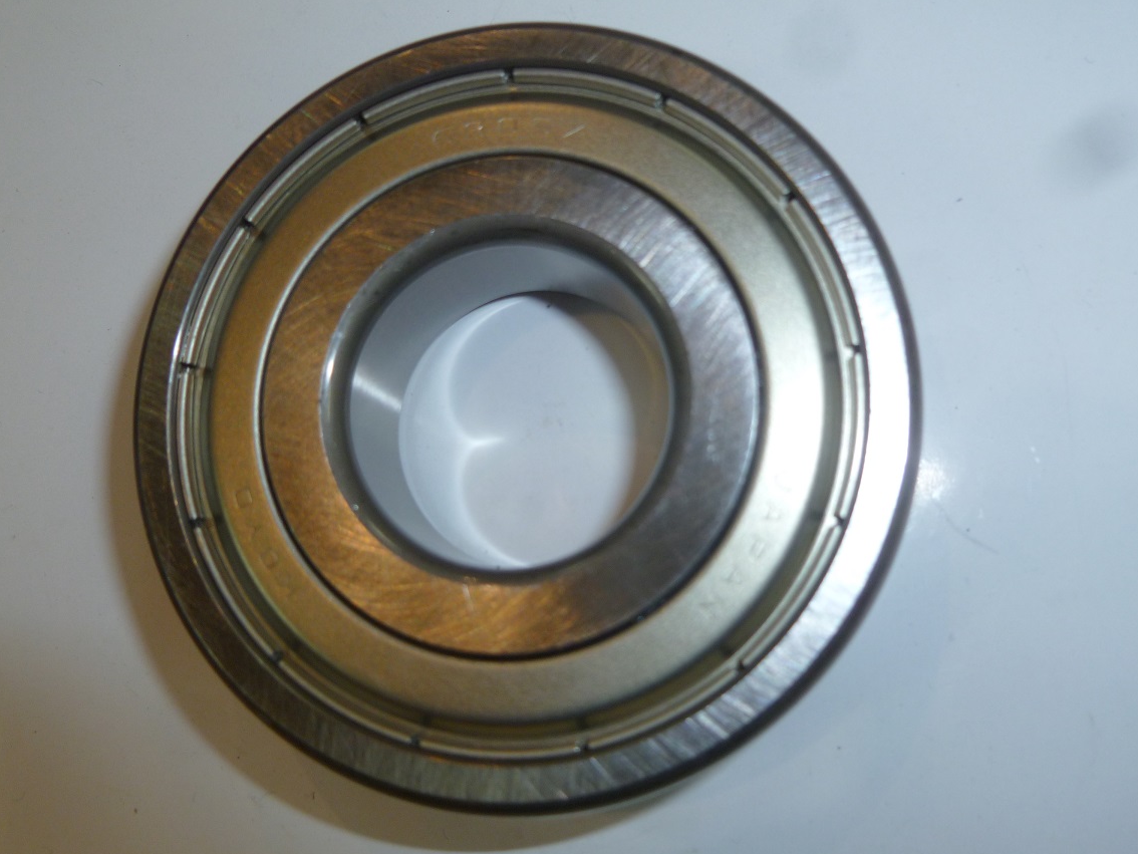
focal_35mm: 32
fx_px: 1052
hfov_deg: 56.8
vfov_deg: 44.1
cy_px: 466
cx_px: 567
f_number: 3.3
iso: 100
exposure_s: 1/30
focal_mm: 5
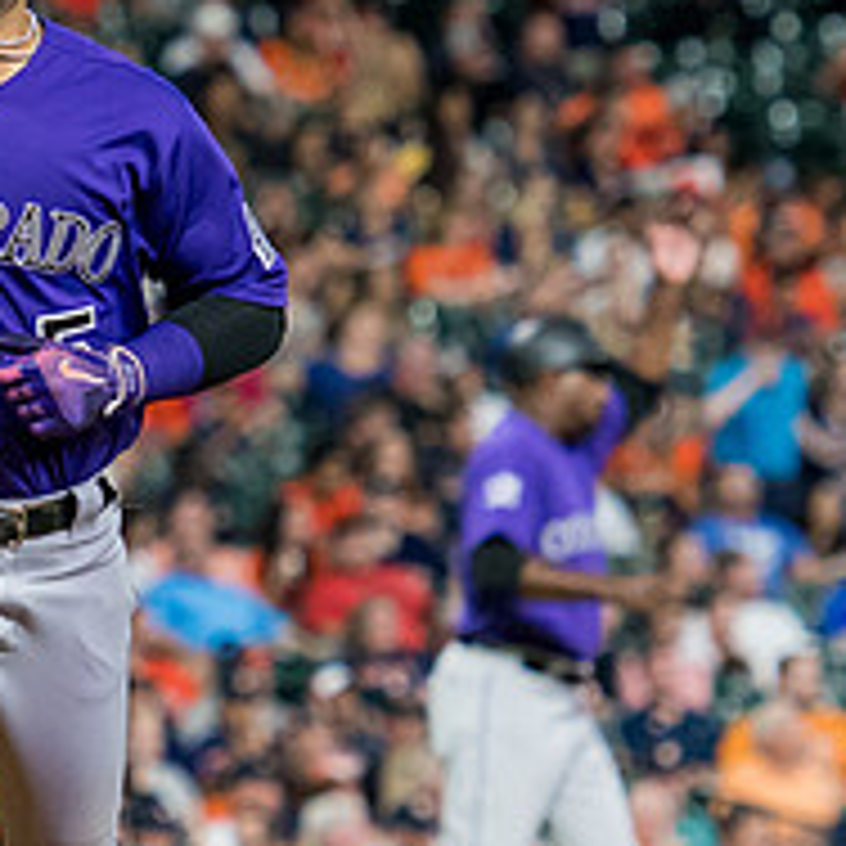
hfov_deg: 2.6
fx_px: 18692
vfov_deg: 2.6
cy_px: 562
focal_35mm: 676
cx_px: -273
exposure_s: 1/1250
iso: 2500
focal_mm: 140
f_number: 4
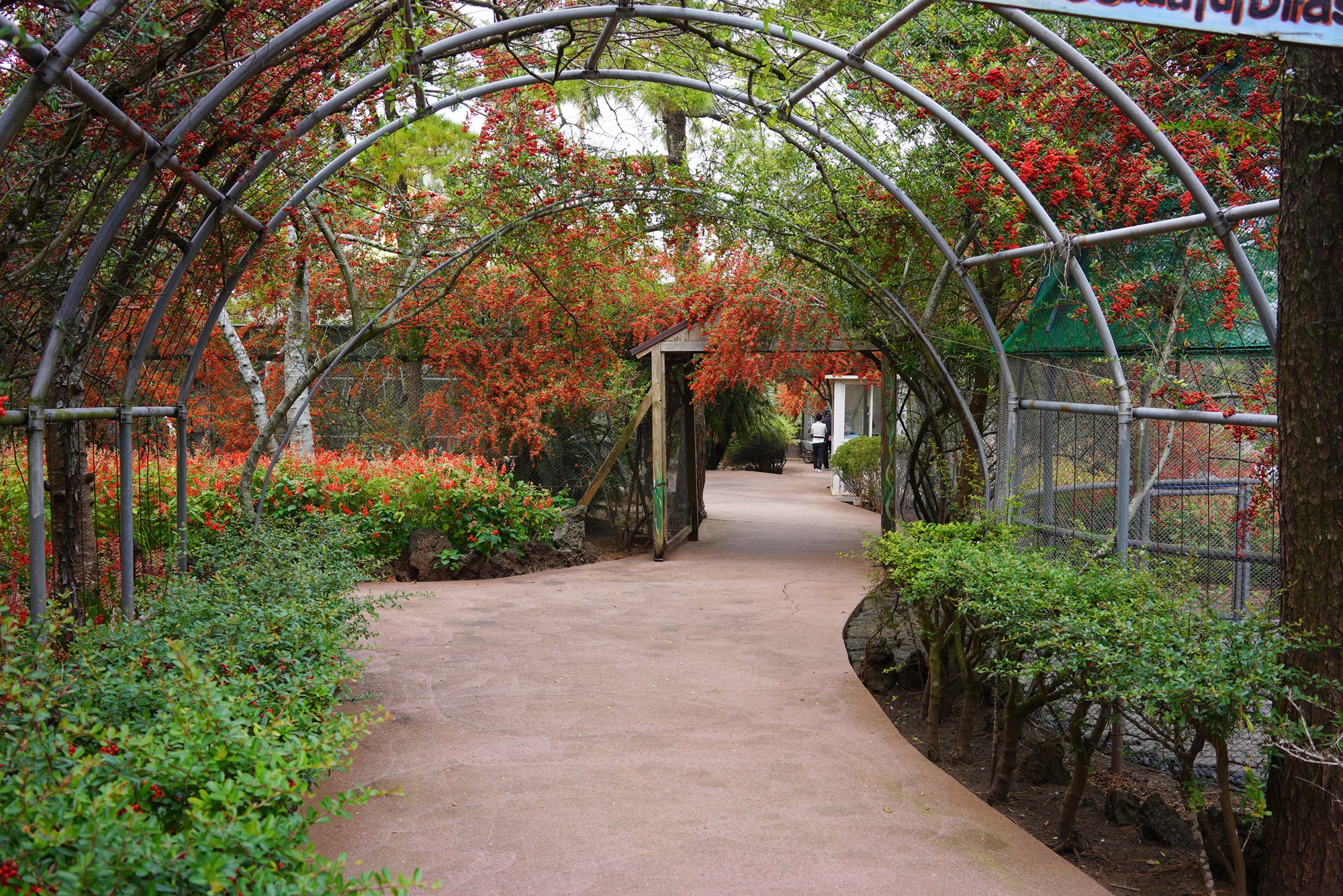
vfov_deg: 37.9
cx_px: 672
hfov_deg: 54.4
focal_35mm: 35
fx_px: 1306
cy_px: 448
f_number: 6.3
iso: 200
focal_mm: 35
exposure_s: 1/100
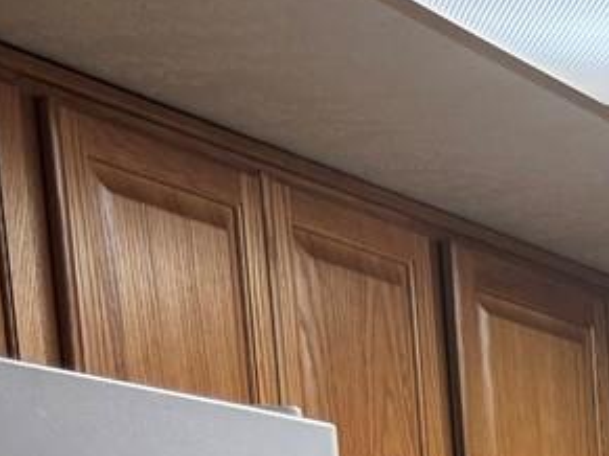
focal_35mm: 132
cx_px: 1285
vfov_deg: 9.5
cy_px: 1207
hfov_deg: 12.7
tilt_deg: -11.1
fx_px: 2321
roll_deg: +0.9
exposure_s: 1/120
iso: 125
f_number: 1.78
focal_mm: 6.76
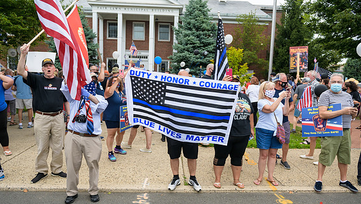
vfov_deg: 44.4
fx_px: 249
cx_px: 179
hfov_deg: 71.9
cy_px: 111
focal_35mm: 26
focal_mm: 24
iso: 200
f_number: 3.2
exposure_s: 1/320
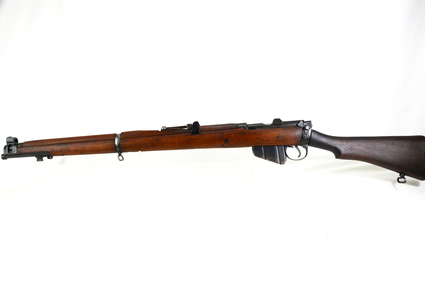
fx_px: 353
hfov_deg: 62.0
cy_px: 141
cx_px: 212
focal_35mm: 30
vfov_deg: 43.4
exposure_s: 1/80
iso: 100
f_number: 4.5
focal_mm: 20
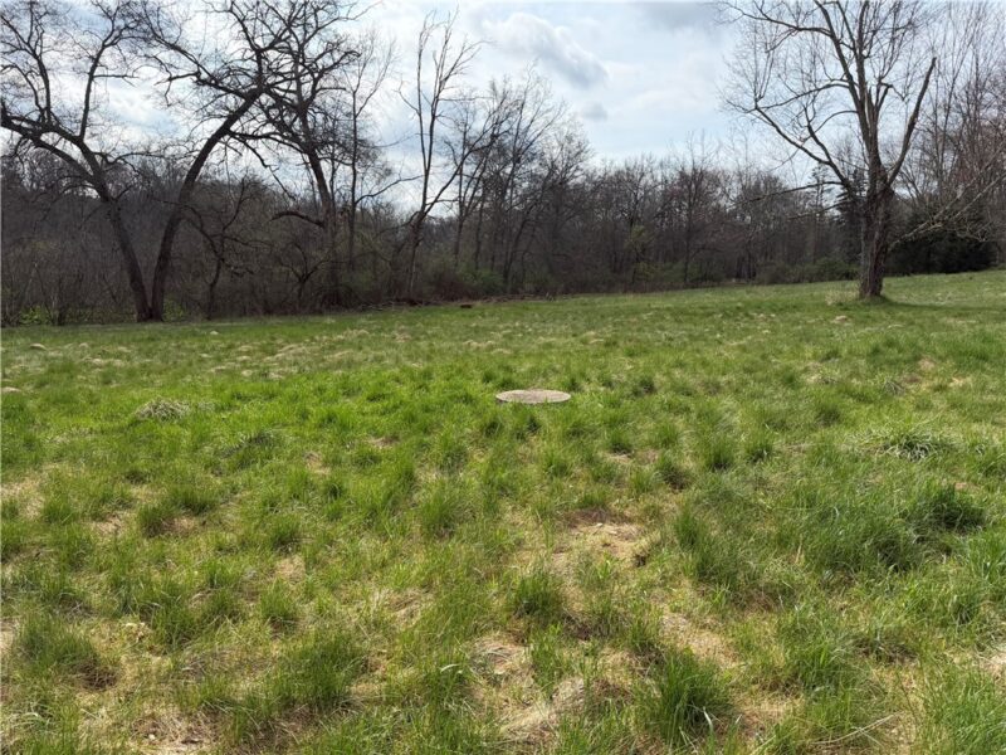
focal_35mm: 24
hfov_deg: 71.6
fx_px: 697
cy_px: 378
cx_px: 503
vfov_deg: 56.8
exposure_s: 1/5319
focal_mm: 6.76
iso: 125
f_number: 1.78
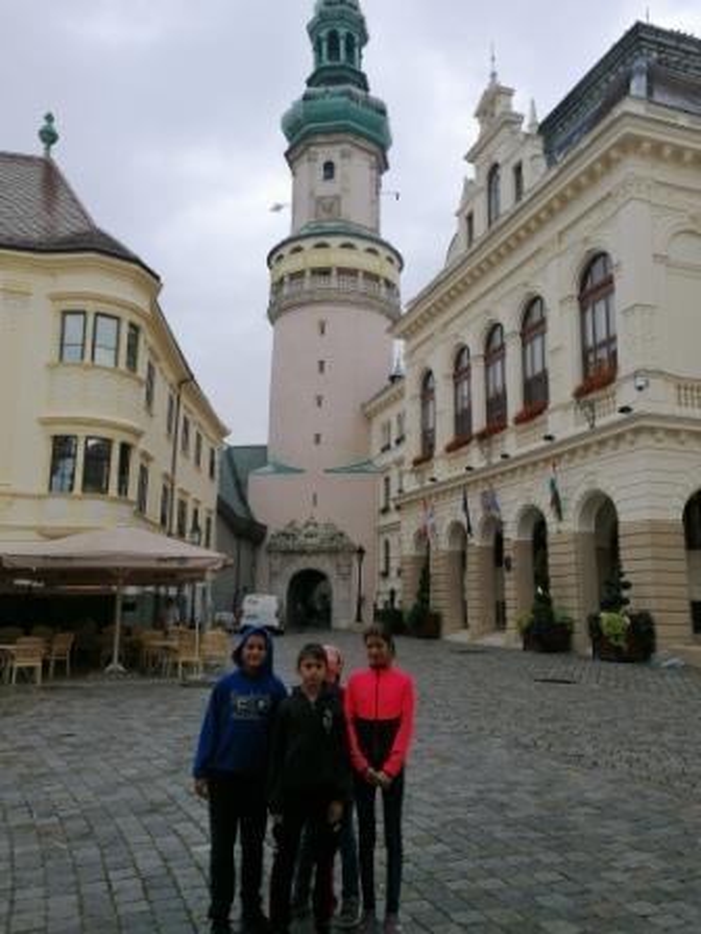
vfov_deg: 63.4
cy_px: 467
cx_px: 350
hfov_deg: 49.7
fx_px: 756
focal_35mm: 28
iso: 50
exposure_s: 1/208
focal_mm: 4.75
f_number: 1.8
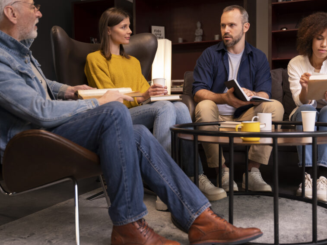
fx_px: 368
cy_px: 119
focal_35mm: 39
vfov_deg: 36.8
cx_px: 169
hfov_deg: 47.8
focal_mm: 30
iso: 640
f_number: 2.8
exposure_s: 1/100
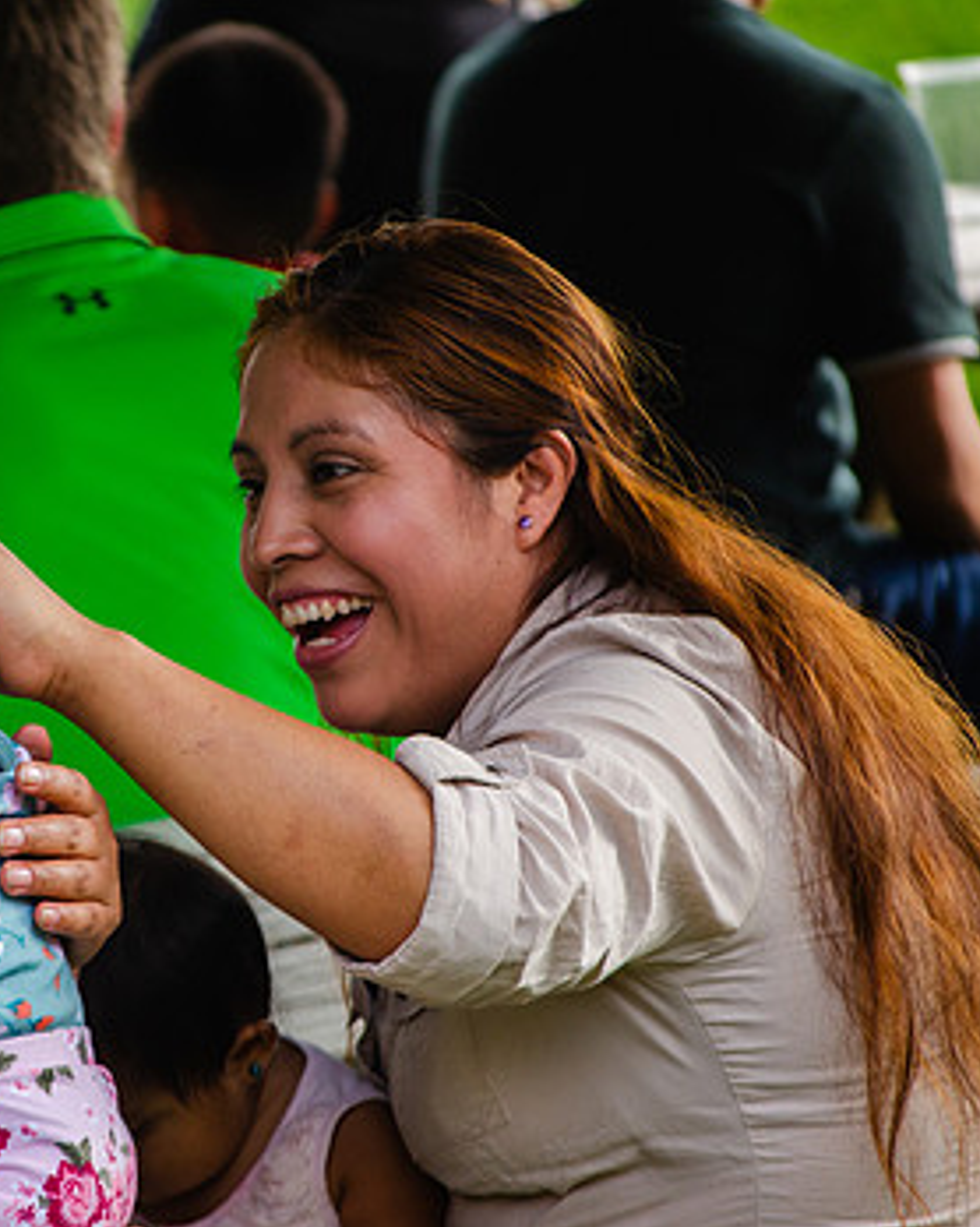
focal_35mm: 316
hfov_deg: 4.9
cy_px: 561
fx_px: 11467
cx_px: 152
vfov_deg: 6.1
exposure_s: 1/400
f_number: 5
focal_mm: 135
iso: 400
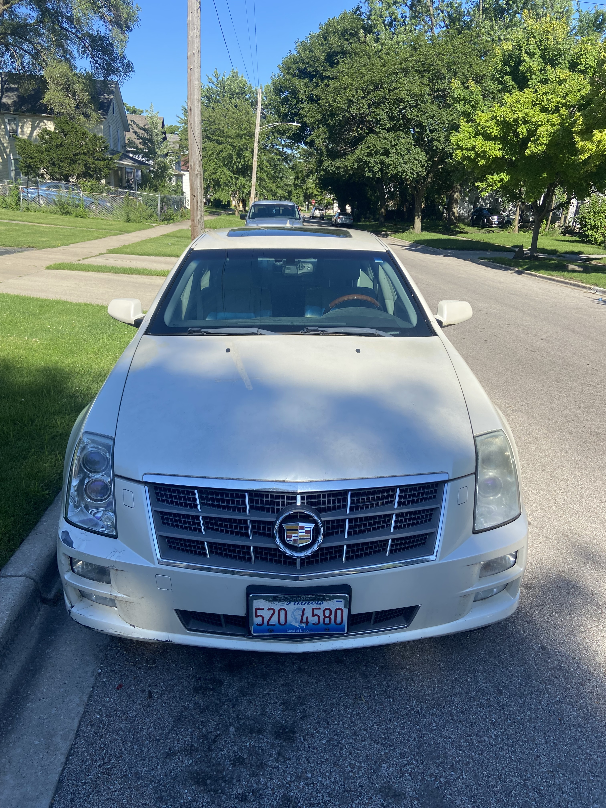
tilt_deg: -18.7
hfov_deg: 53.1
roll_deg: -2.9
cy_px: 404
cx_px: 303
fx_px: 607
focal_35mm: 26
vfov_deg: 67.3
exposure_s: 1/1779
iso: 32
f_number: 1.8
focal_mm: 4.25
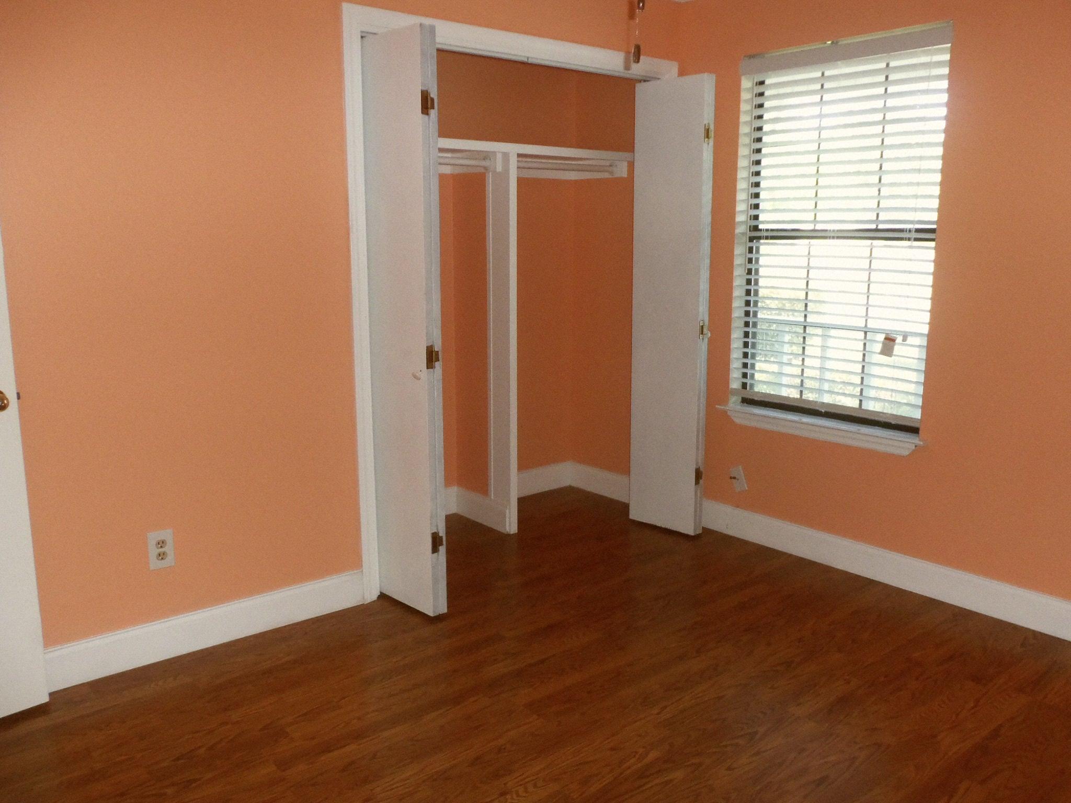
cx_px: 536
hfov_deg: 63.4
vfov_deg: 49.7
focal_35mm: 28
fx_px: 866
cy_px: 402
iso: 200
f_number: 3.3
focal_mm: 5.1
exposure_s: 1/60
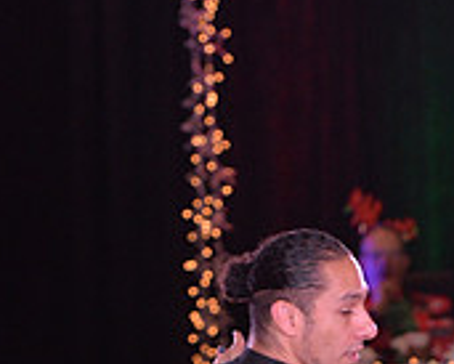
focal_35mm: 429
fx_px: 5768
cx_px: 447
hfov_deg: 4.5
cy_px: 691
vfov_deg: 3.6
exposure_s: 1/250
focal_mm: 135
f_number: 6.3
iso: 2000
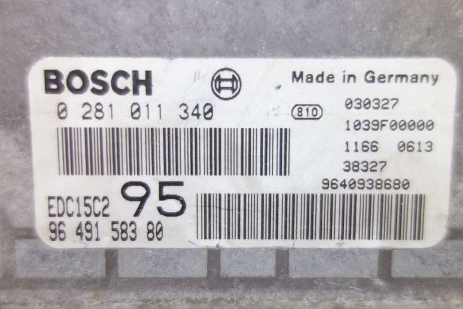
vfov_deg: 46.4
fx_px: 360
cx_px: 232
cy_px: 154
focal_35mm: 28
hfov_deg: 65.5
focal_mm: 10.4
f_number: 1.8
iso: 125
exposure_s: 1/50
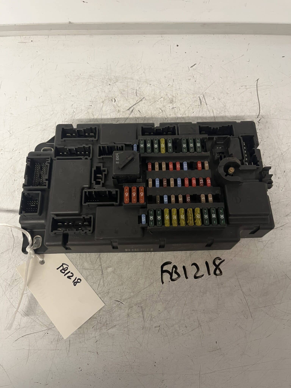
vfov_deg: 67.3
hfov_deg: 53.1
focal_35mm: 26
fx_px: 291
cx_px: 146
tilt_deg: -68.1
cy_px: 194
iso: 160
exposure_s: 1/50
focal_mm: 5.1
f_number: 1.6
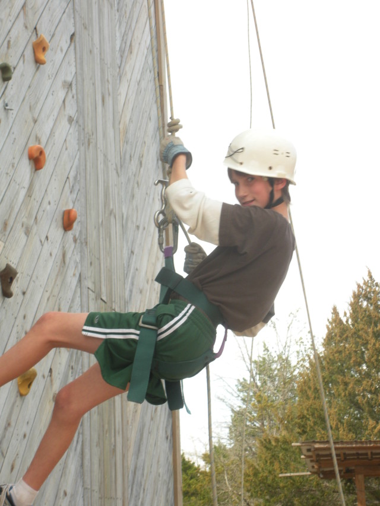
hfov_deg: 18.2
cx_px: 190
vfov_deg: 24.1
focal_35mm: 81
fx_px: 1185
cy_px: 253
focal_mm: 14.2
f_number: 4.8
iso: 79
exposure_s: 1/107
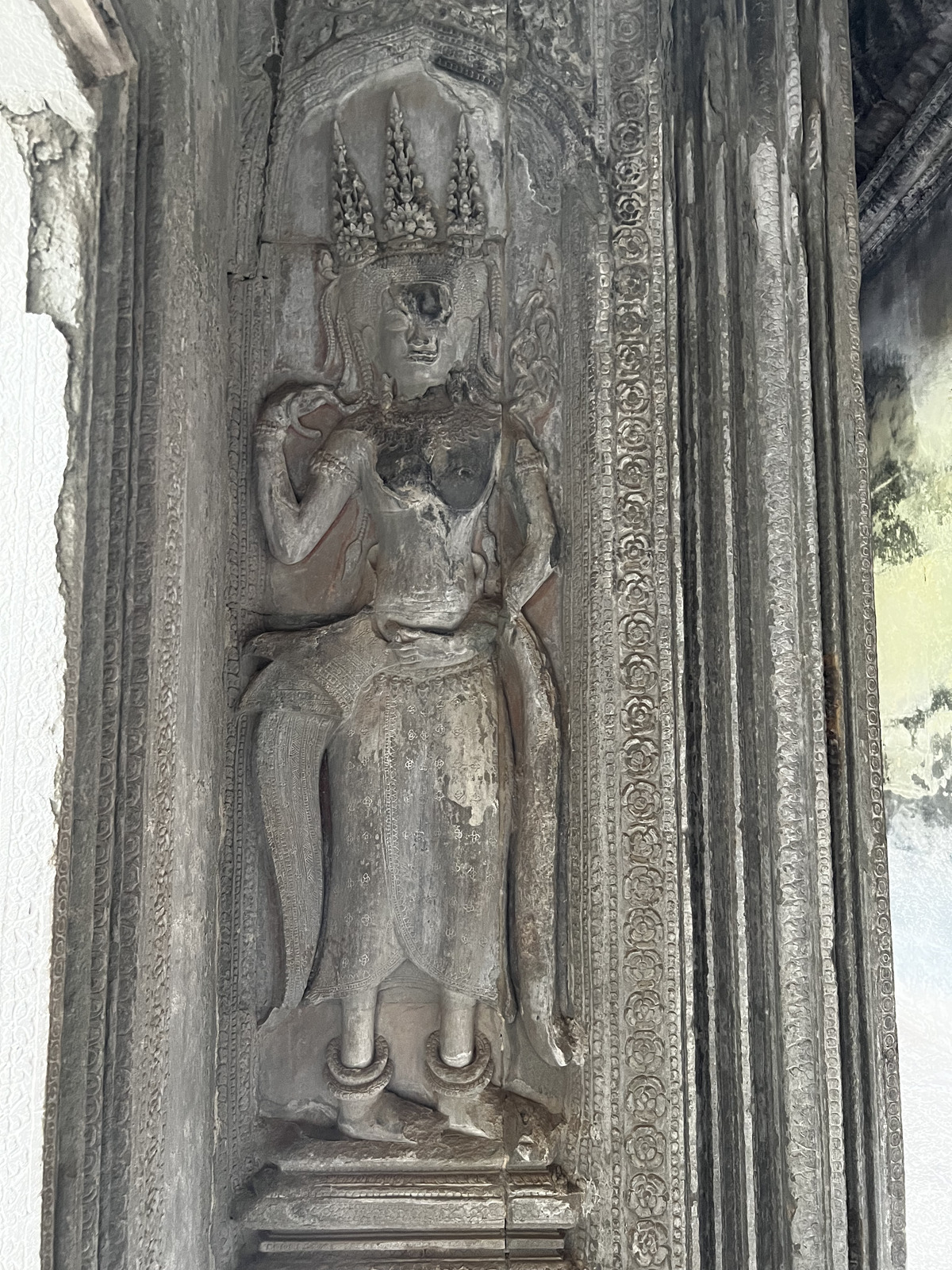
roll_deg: -0.6
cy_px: 635
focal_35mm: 26
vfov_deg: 67.3
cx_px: 476
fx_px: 953
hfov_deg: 53.1
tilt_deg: +7.0
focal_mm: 5.7
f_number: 1.5
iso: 500
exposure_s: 1/43
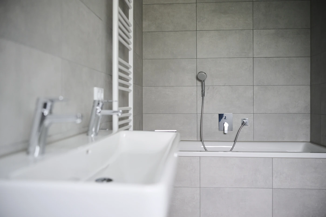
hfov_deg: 54.4
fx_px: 317
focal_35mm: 35
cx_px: 163
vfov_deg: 37.8
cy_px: 108
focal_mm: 35
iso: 1400
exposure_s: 1/125
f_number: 2.2
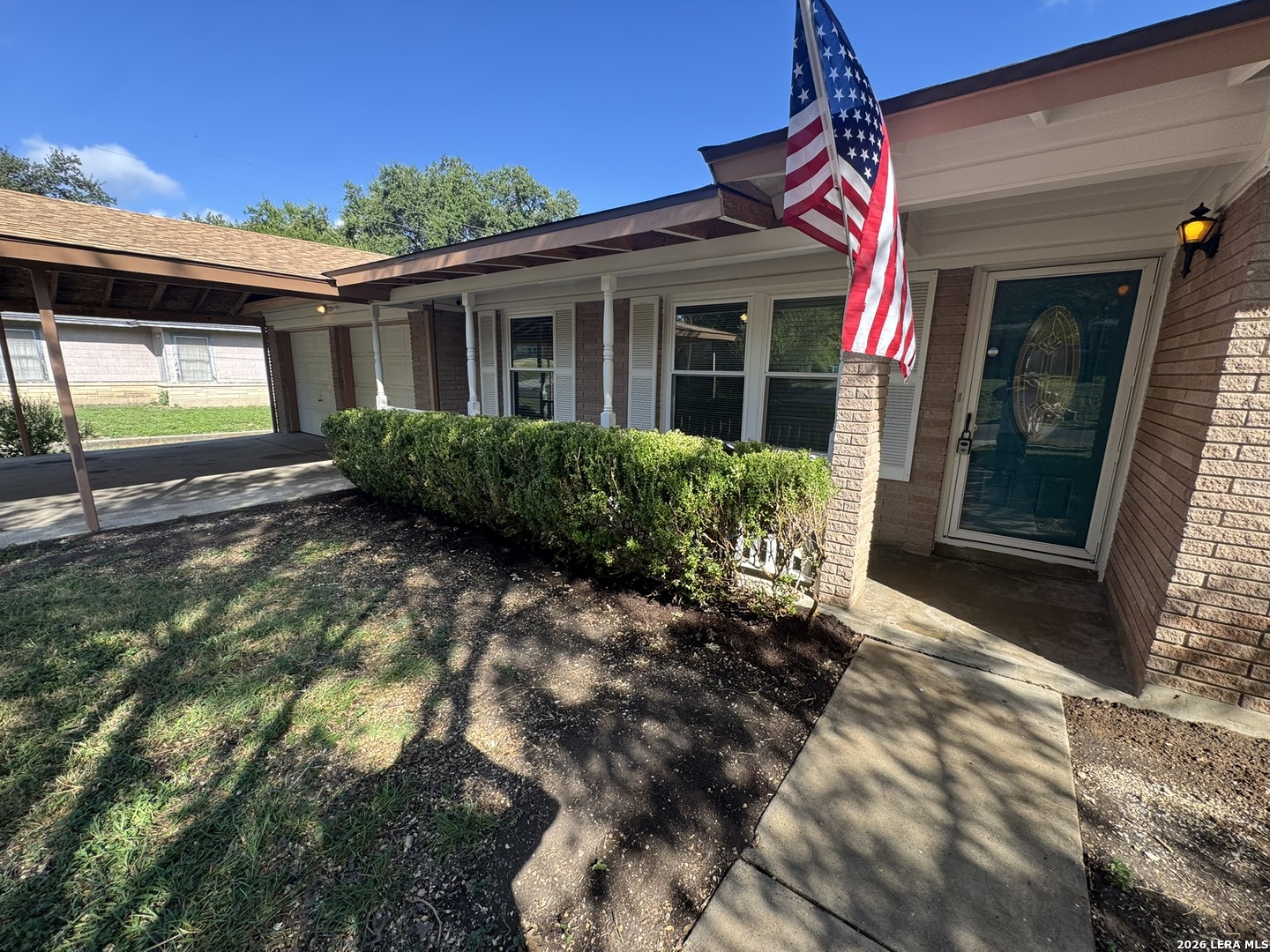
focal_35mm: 14
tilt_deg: -12.1
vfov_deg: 85.7
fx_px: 514
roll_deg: -1.4
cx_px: 635
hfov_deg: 102.1
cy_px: 476
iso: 40
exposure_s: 1/277
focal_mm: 2.22
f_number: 2.2
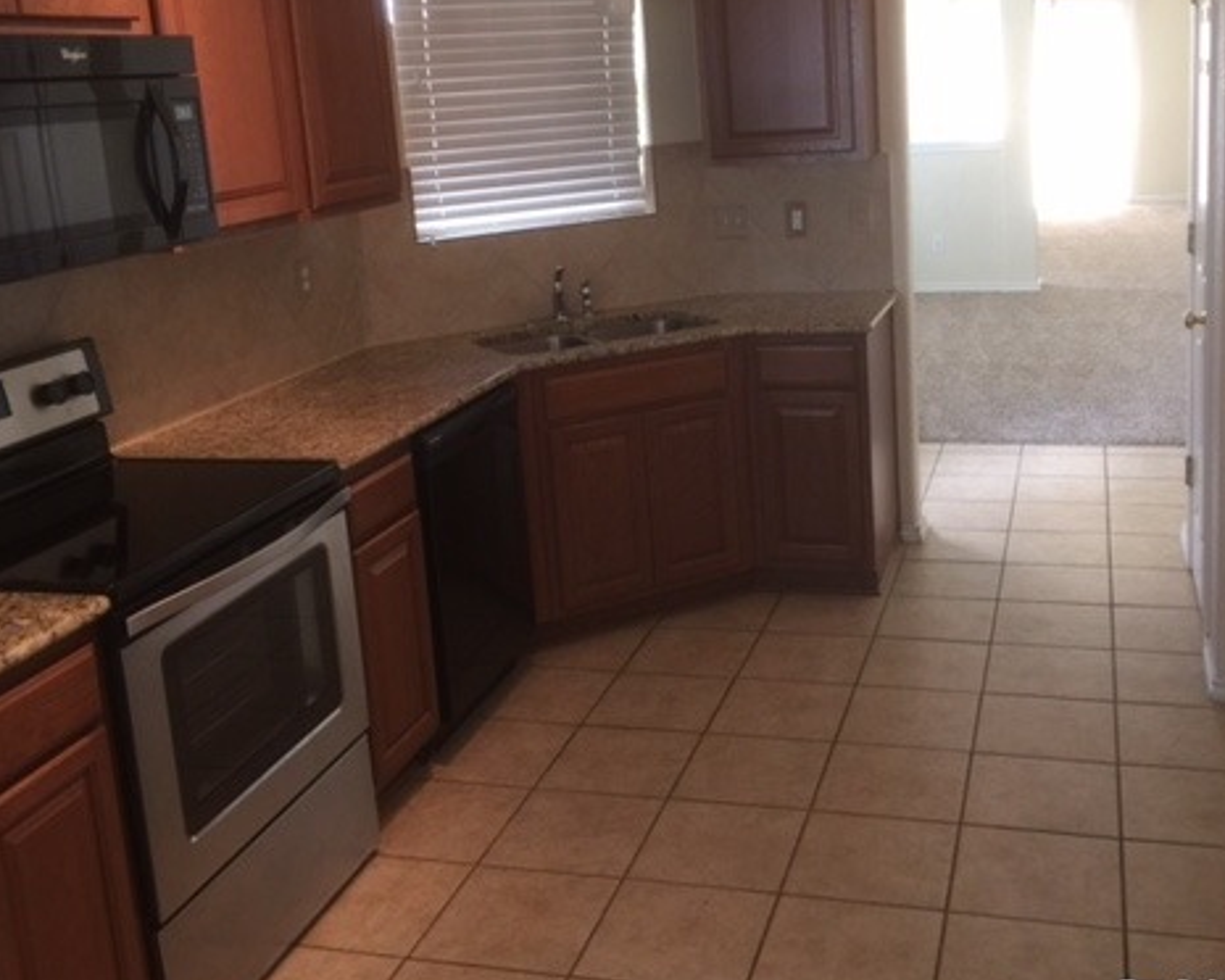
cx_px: 695
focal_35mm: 39
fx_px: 1414
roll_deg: +2.9
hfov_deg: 46.7
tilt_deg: -11.2
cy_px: 371
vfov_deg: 38.0
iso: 50
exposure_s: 1/15
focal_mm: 4.15
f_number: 2.2
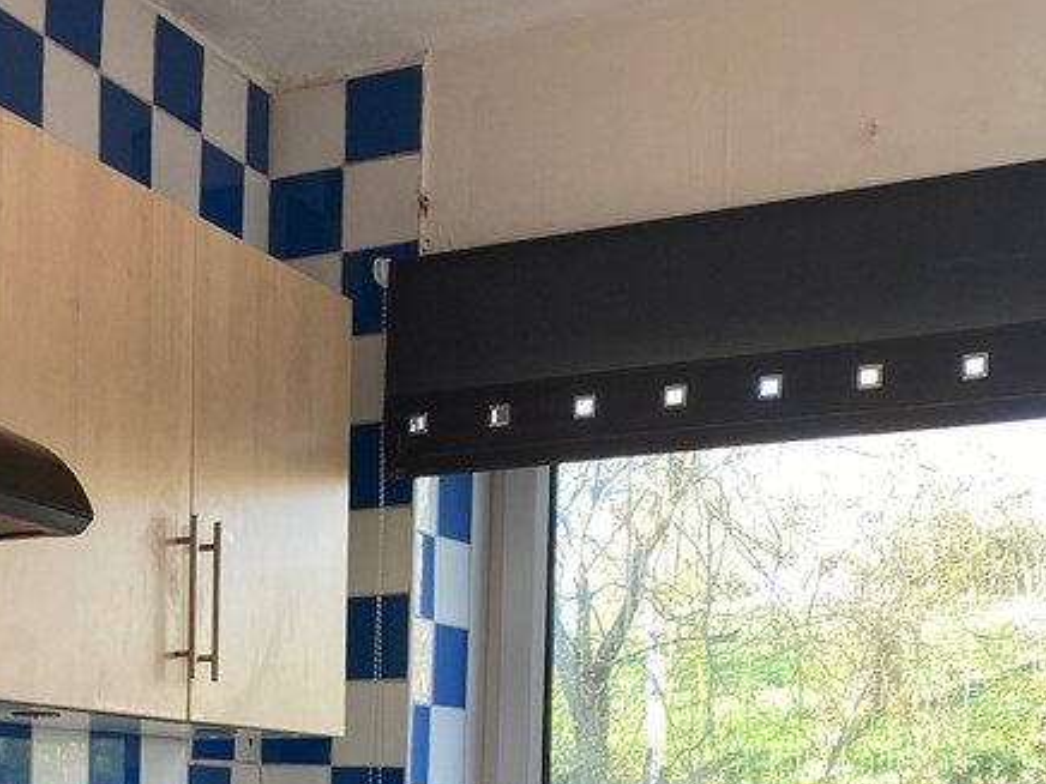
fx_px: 1843
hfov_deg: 30.9
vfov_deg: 22.5
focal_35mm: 61
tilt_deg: -0.8
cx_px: 206
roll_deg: -1.0
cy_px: 897
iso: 125
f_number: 1.8
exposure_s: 1/121
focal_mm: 4.25
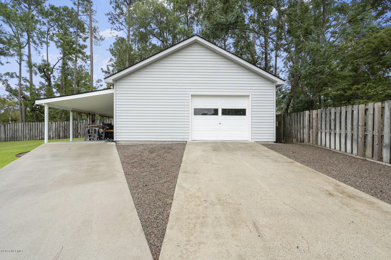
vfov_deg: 73.7
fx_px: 174
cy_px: 130
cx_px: 196
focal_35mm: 16
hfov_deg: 96.7
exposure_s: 1/800
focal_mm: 16
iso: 1250
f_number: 6.3
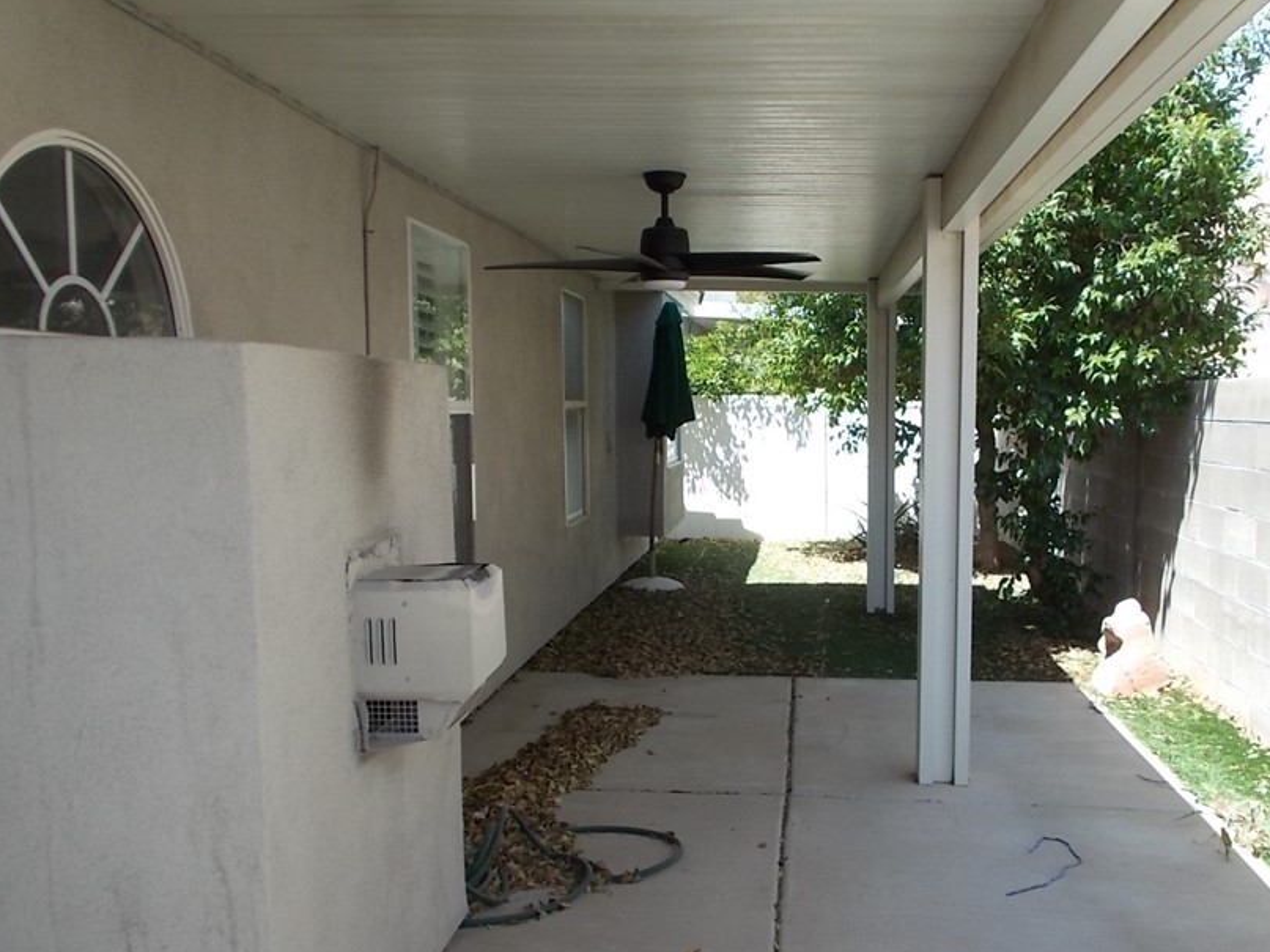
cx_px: 716
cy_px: 529
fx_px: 1211
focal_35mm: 33
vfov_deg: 42.9
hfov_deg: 55.2
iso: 80
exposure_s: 1/200
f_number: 3.2
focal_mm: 4.6
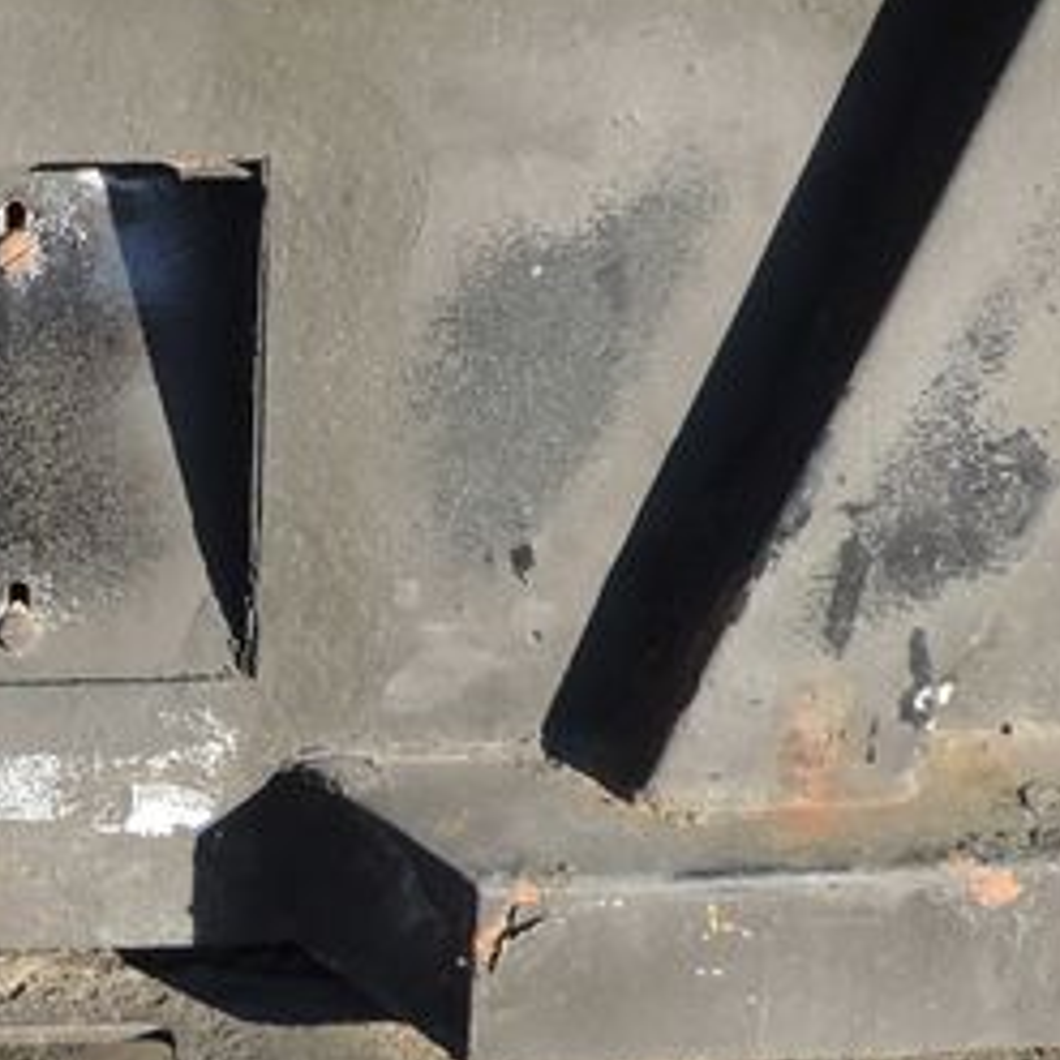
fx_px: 3811
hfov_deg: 15.5
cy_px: 631
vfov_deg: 15.8
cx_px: -13
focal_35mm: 110
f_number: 3
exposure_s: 1/250
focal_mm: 4.3
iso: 80
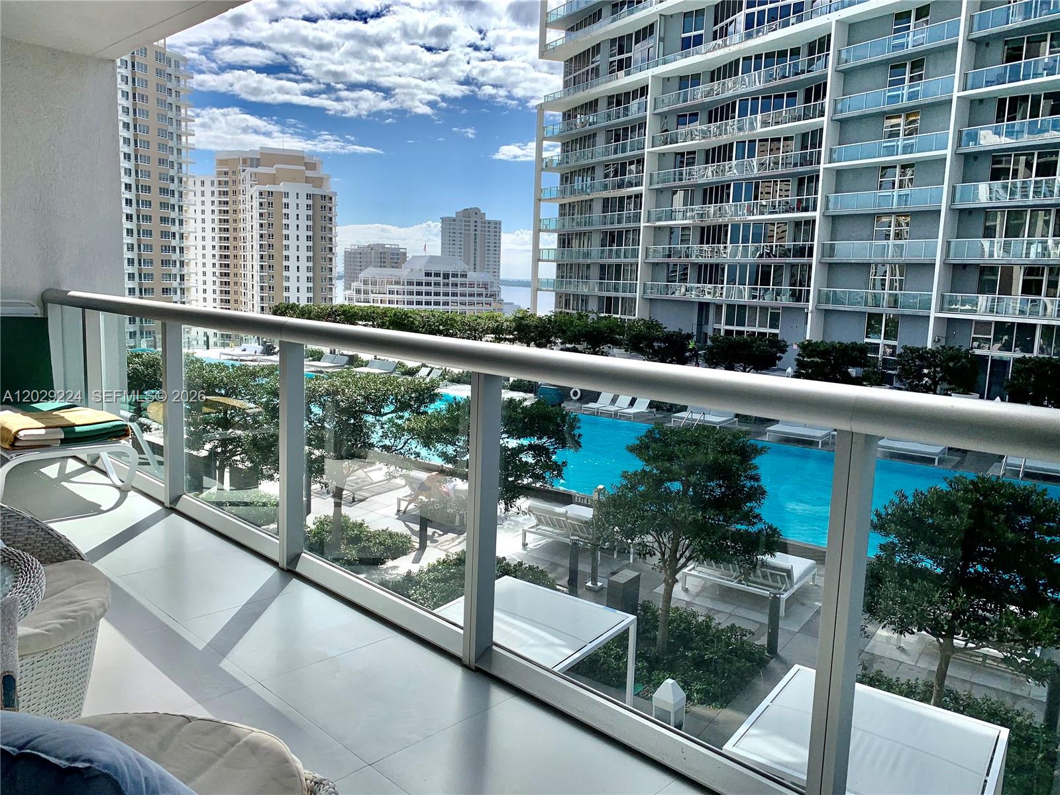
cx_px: 530
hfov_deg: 67.3
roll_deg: -2.3
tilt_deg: -8.1
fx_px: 796
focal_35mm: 26
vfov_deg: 53.1
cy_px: 398
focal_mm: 4.25
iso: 25
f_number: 1.8
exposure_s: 1/3289
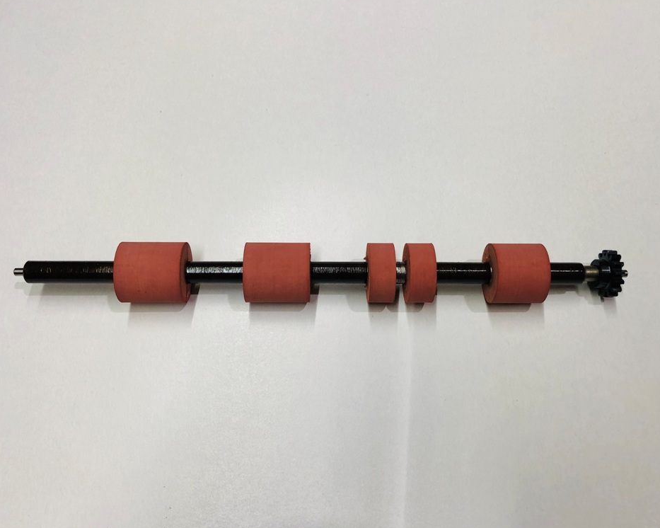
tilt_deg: -65.3
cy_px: 265
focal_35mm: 30
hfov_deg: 58.8
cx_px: 338
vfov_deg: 48.5
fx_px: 586
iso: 32
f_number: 1.8
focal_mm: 4
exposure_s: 1/30
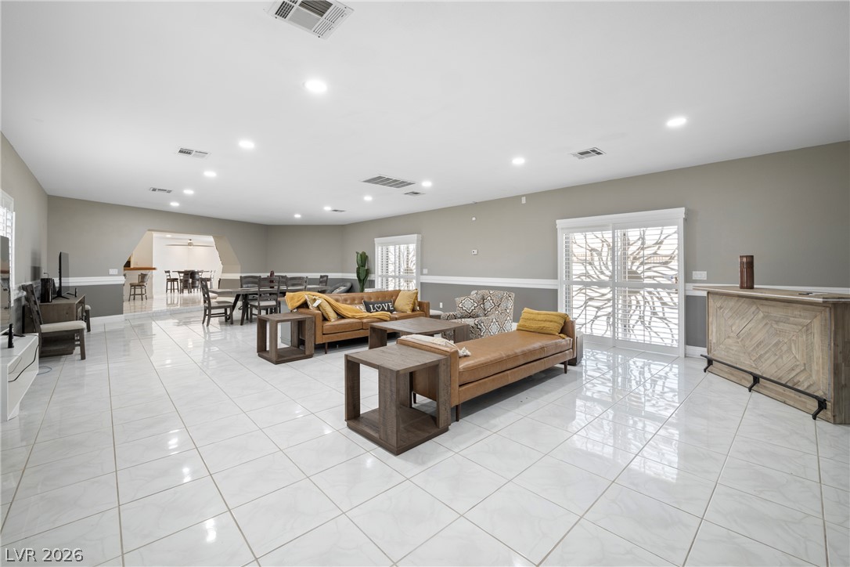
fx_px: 331
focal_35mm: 14
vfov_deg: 81.2
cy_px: 284
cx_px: 425
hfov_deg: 104.3
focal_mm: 14
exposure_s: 1.7
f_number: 9
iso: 100
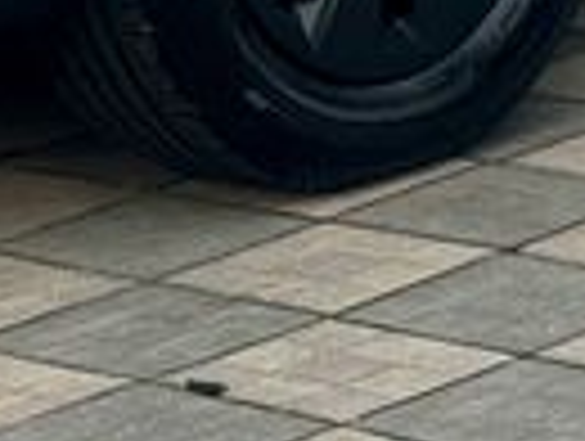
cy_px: -814
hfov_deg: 5.6
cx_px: 461
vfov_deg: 4.1
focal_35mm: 351
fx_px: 5943
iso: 64
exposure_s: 1/1724
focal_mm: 6.76
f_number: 1.78
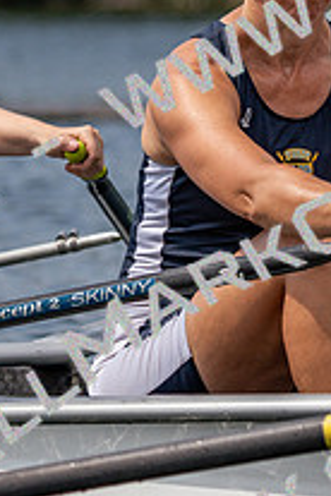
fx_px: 7723
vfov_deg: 3.7
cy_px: 135
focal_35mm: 560
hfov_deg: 2.5
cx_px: 396
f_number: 5.6
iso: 200
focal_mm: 200
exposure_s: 1/1600
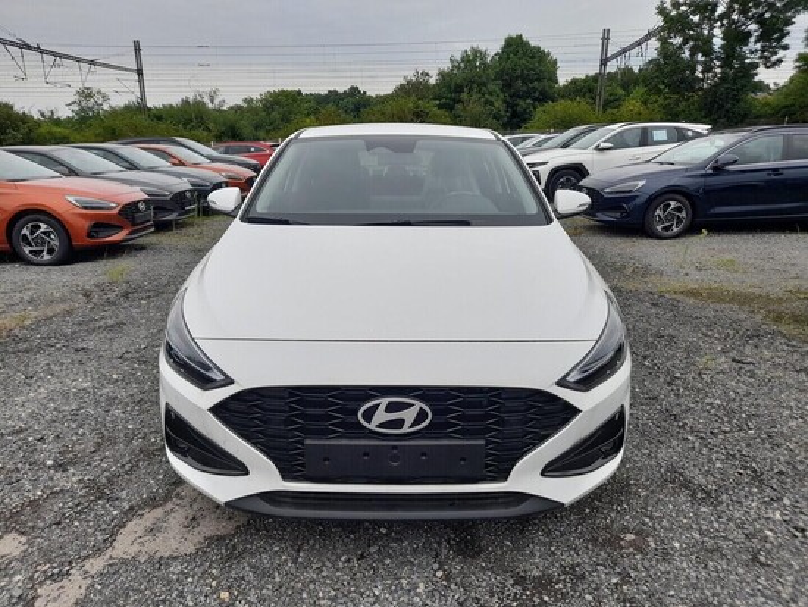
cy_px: 304
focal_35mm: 25
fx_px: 584
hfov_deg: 69.4
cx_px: 404
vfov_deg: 54.9
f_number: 2
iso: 20
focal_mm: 4.6
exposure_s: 1/541
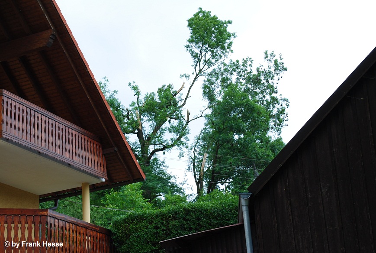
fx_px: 864
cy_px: 126
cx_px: 188
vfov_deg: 16.6
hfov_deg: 24.6
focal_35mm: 82
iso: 200
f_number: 9
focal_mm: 55
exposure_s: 1/160
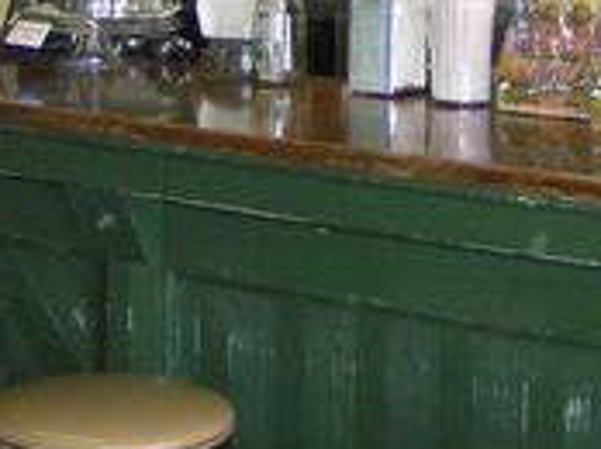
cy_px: -178
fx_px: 2150
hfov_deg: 15.9
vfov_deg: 11.5
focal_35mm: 124
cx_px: 338
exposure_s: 1/60
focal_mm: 6
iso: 200
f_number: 2.8
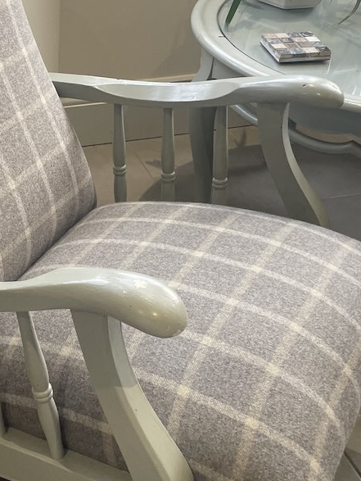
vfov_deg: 32.7
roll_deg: -0.3
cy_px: 243
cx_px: 52
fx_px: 819
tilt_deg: -35.2
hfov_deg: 24.3
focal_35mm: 59
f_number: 1.6
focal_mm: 4.2
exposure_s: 1/100
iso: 80
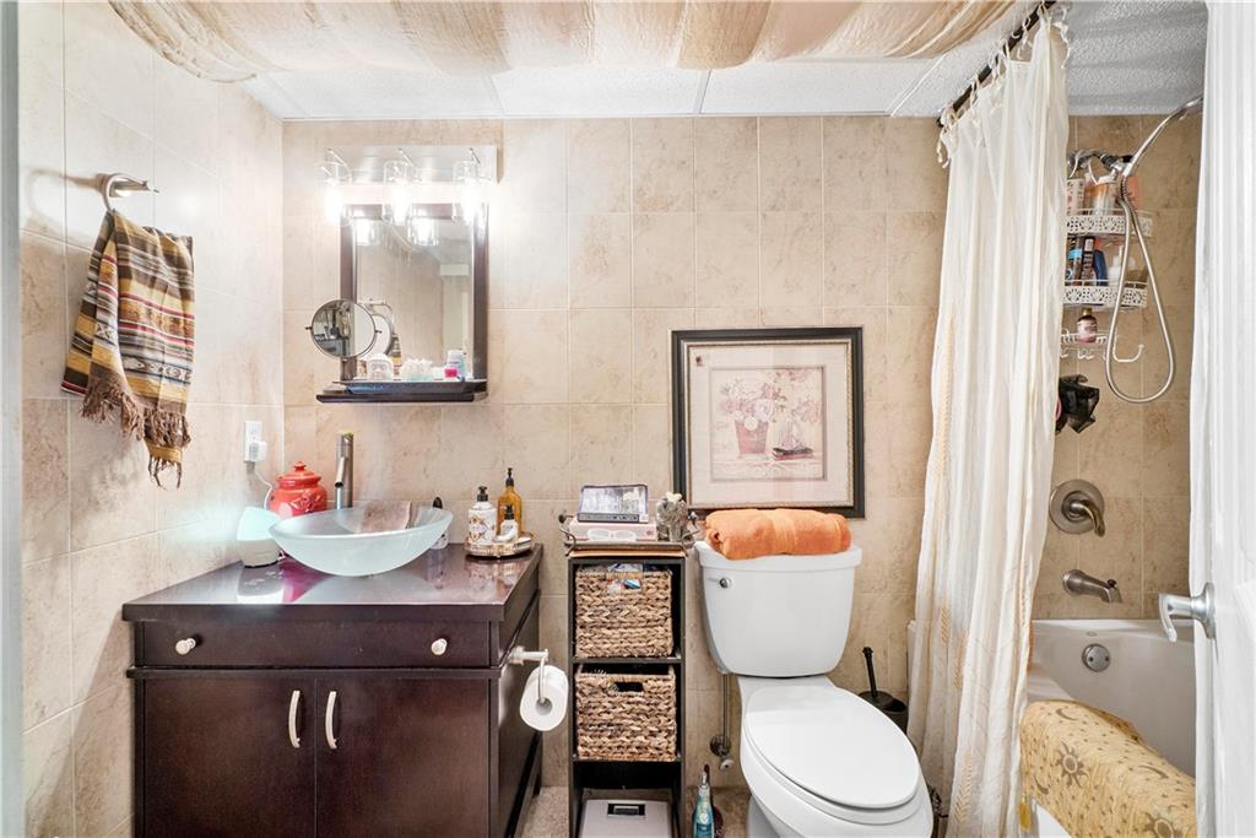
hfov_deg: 100.4
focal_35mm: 15
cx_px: 628
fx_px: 523
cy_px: 419
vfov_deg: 77.3
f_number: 11
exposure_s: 2
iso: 160
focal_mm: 10
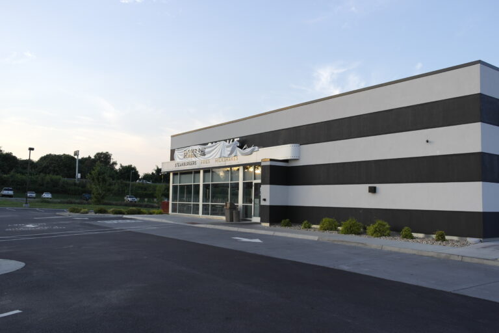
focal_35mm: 30
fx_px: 416
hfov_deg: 61.9
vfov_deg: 43.6
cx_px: 250
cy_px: 166
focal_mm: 20
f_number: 4.5
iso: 100
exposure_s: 1/125
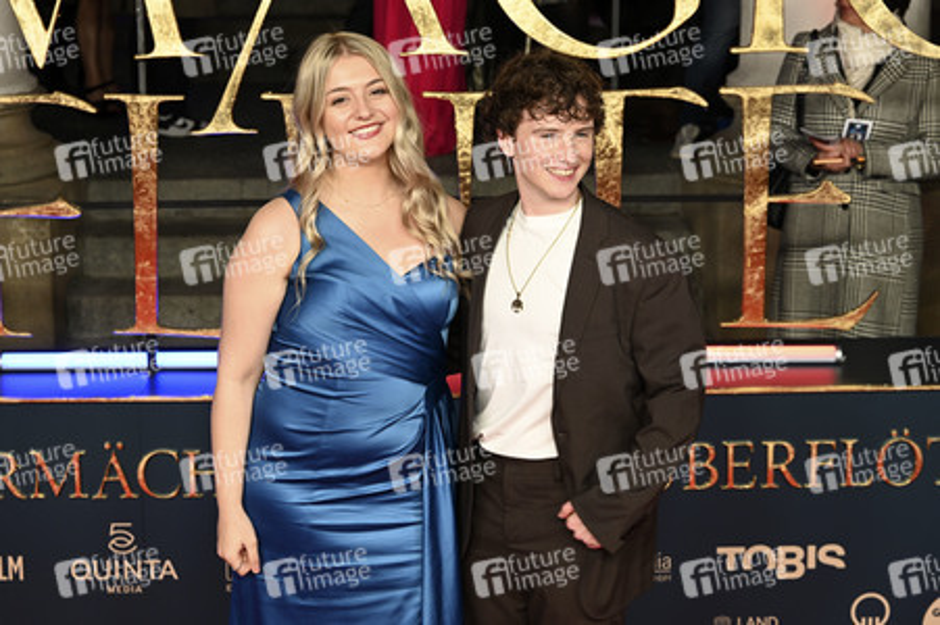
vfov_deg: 18.2
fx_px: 1957
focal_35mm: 75
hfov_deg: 27.0
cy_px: 312
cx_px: 470
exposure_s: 1/125
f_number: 5.6
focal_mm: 75
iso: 640
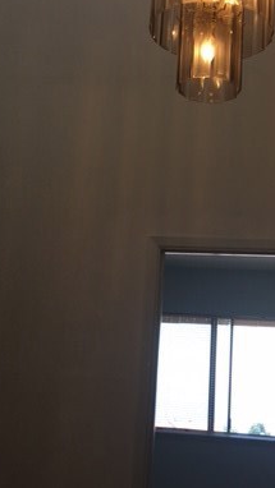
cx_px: 185
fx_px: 687
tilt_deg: +17.4
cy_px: 167
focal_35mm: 53
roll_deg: -2.5
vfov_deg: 38.8
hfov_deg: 22.5
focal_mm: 4.15
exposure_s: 1/120
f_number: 2.2
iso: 32
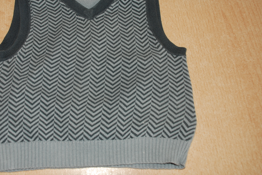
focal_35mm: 46
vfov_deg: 29.3
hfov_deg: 42.4
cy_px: 69
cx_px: 101
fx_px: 335
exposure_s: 1/60
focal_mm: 24
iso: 200
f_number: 4
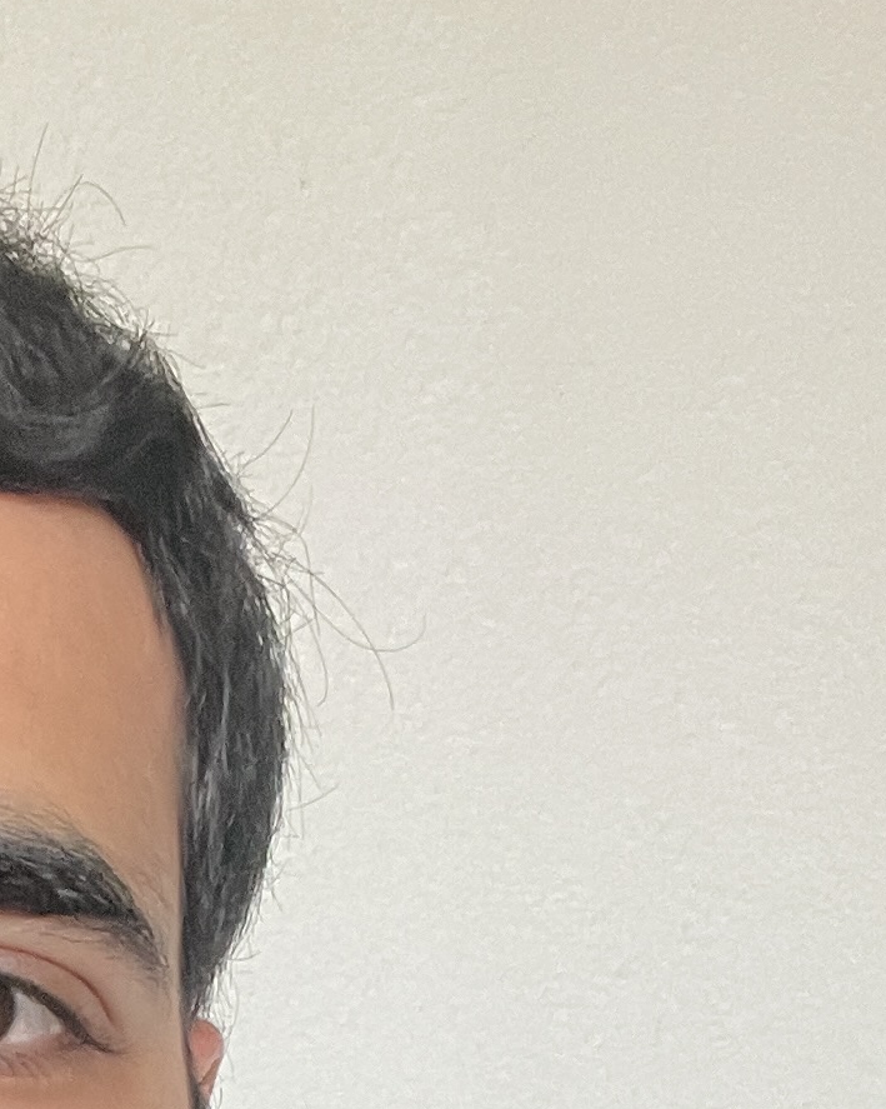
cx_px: -280
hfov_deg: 14.4
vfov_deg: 16.8
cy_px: 1734
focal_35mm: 102
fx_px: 3345
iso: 250
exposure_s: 1/60
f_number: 2.2
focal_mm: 2.71
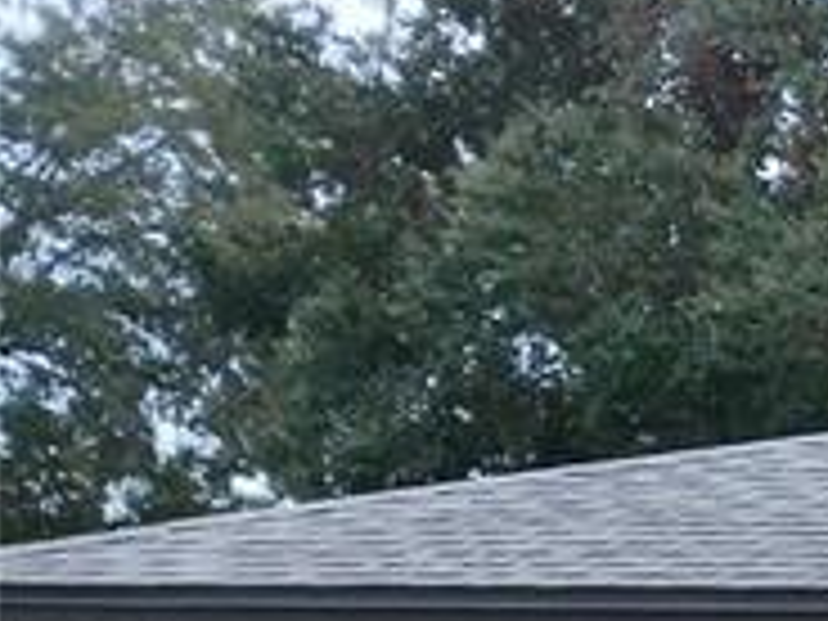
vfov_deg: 9.5
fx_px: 3468
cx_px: 2300
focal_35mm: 145
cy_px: 1300
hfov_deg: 10.6
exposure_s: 1/60
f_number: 1.8
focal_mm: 3.98
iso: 64
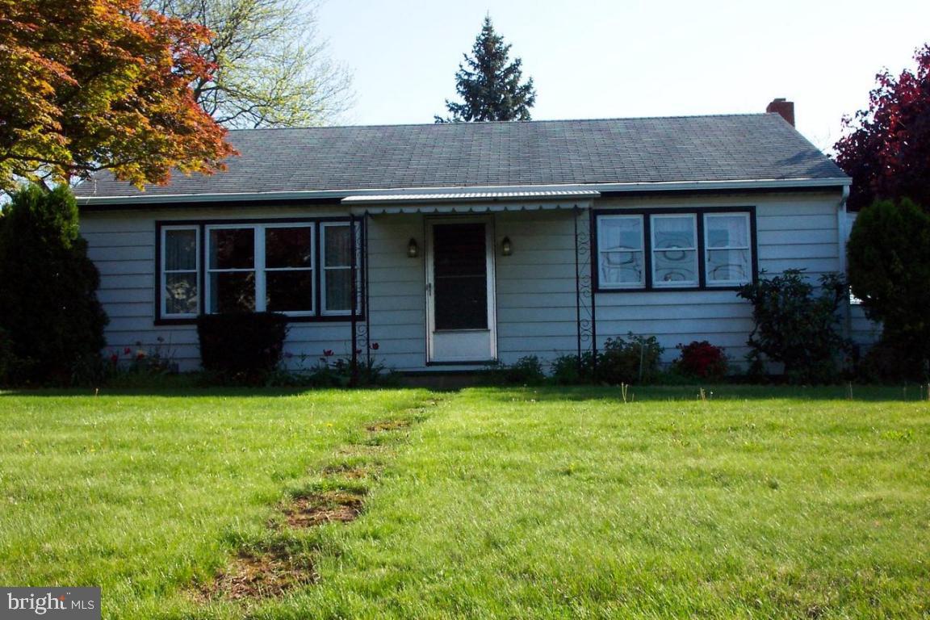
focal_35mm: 47
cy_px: 310
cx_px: 465
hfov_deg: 41.9
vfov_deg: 28.6
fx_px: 1214
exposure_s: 1/90
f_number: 9.5
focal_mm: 9.8
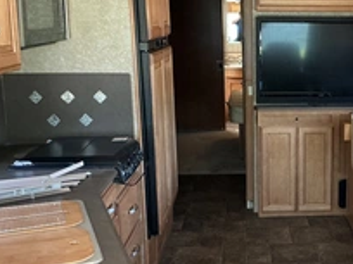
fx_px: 561
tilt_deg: -12.6
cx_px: 294
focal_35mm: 55
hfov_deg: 33.7
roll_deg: -1.2
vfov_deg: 26.5
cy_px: 147
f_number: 1.8
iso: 125
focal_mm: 3
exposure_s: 1/60
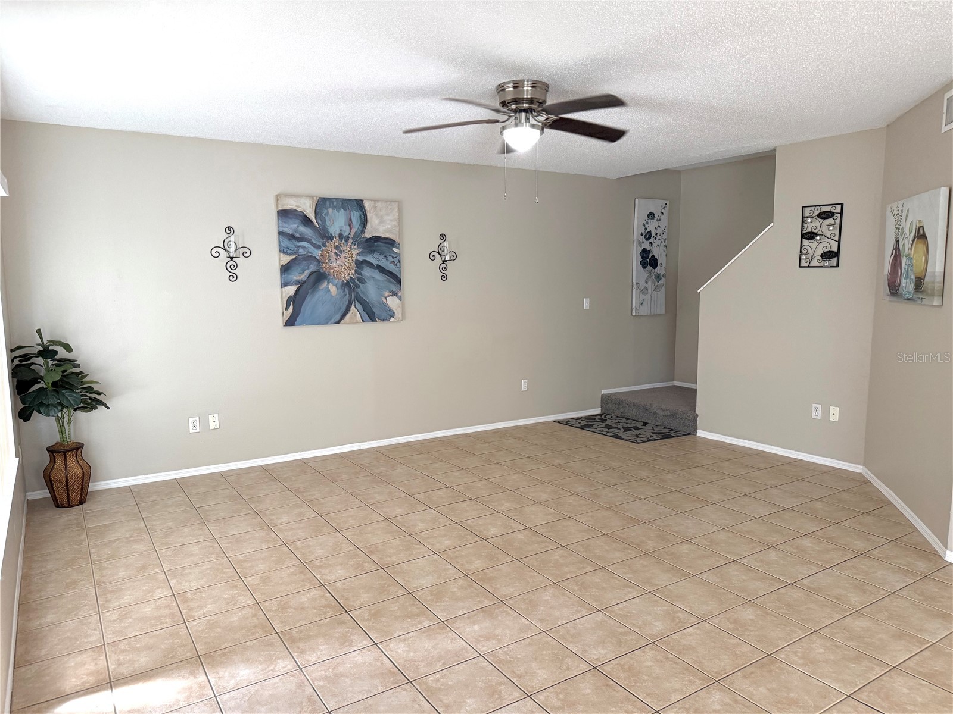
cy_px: 357
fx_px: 661
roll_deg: +0.1
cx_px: 476
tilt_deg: -6.1
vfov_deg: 56.8
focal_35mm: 24
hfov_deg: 71.6
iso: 250
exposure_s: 1/120
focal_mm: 6.76
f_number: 1.78
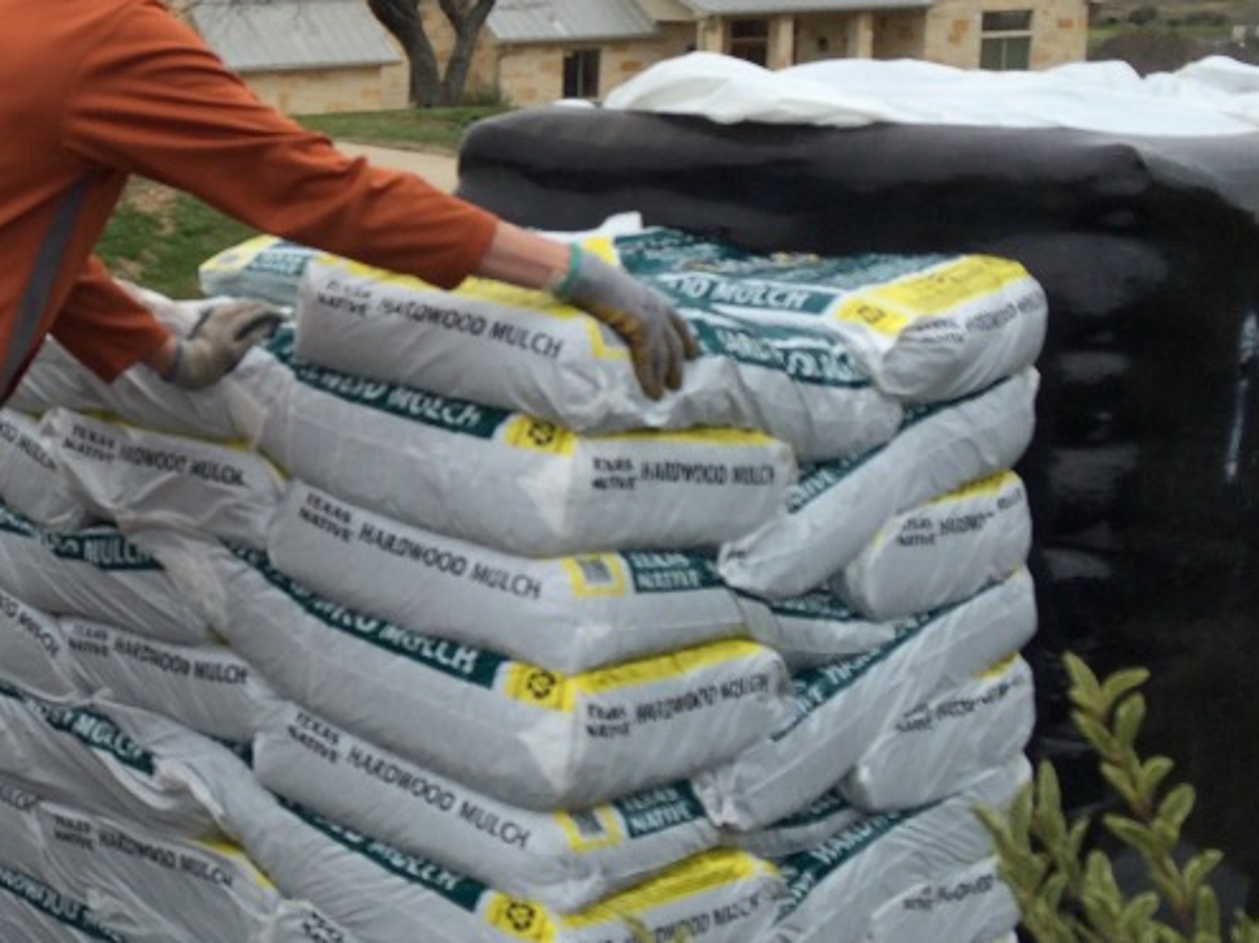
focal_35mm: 60
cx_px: 13
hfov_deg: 30.1
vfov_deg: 24.1
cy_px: 224
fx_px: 2182
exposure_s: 1/595
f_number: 2.2
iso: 32
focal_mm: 4.15
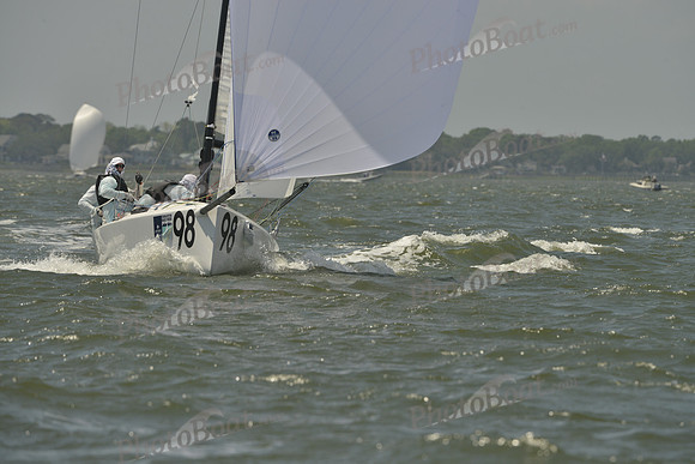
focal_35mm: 400
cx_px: 348
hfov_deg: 5.2
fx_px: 7724
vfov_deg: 3.4
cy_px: 232
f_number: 10
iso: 280
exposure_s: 1/1250
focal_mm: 400
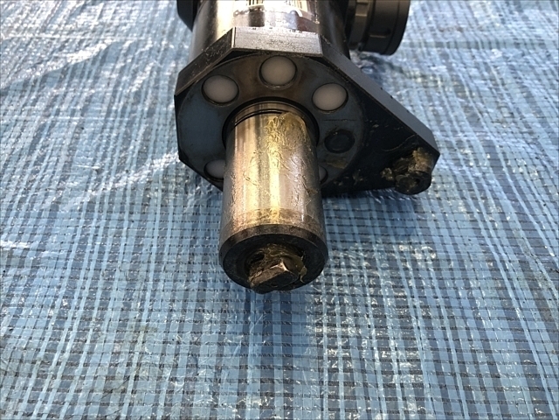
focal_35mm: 28
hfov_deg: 63.4
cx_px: 280
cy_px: 210
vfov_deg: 49.7
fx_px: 452
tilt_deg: -50.9
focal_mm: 3.99
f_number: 1.8
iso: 40
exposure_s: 1/24
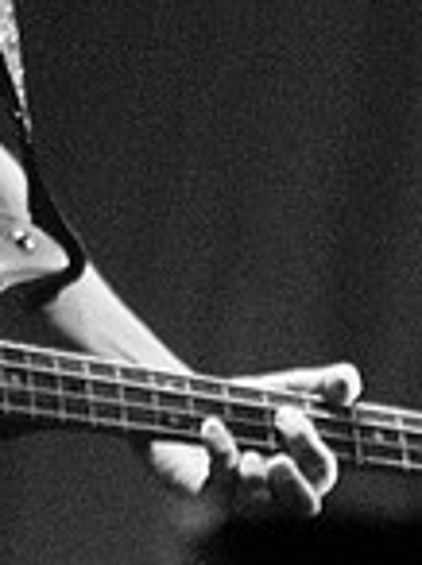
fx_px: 6537
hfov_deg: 3.7
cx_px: -89
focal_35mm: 401
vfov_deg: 4.9
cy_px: -172
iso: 1000
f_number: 2.8
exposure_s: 1/100
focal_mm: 70
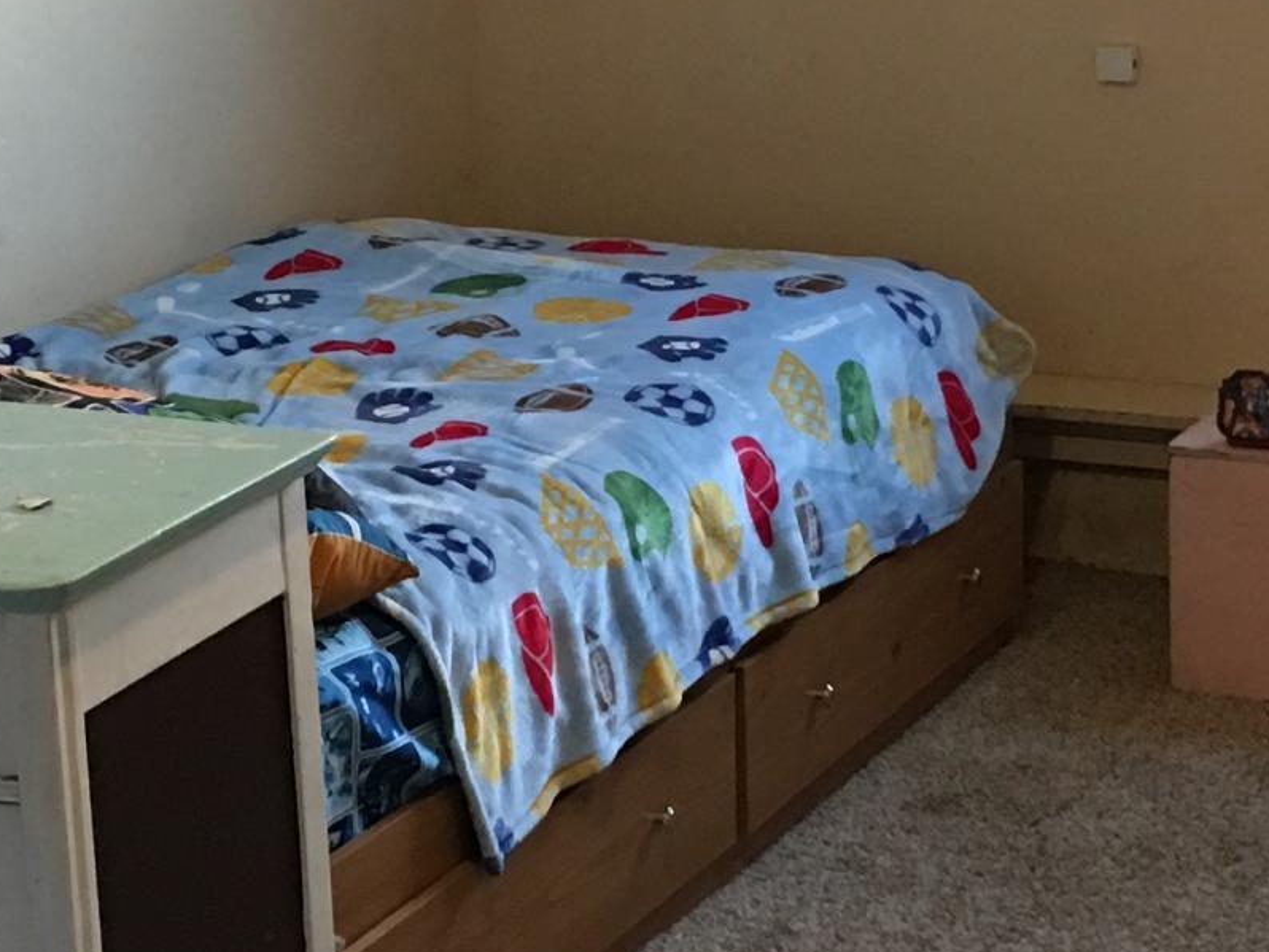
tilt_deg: -12.7
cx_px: 530
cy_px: 372
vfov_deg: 13.6
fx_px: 3997
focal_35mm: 109
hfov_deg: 18.0
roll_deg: +2.8
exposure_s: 1/10
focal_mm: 4.15
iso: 80
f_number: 2.2
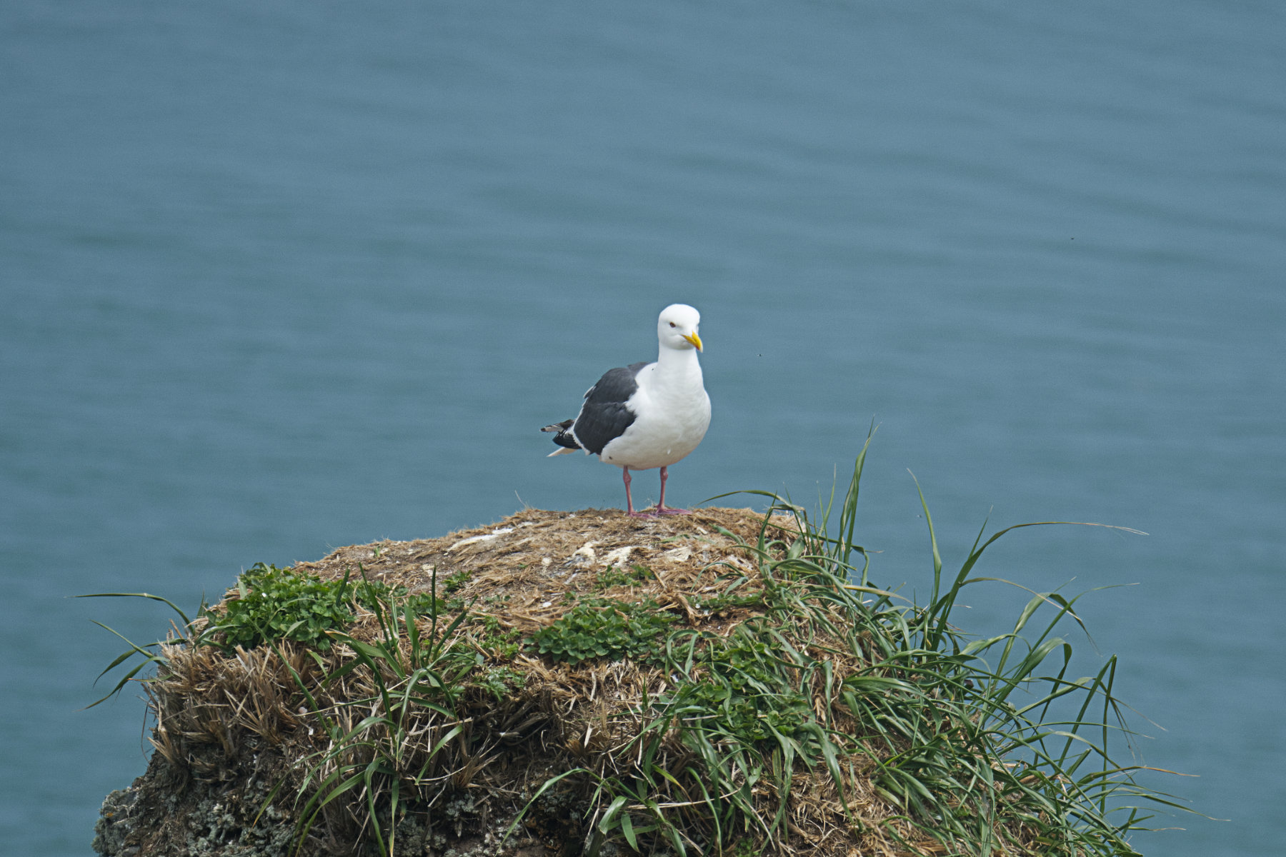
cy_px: 428
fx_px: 16645
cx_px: 643
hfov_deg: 4.4
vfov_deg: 3.0
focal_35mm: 466
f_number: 5.6
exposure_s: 1/450
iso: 320
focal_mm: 310.4
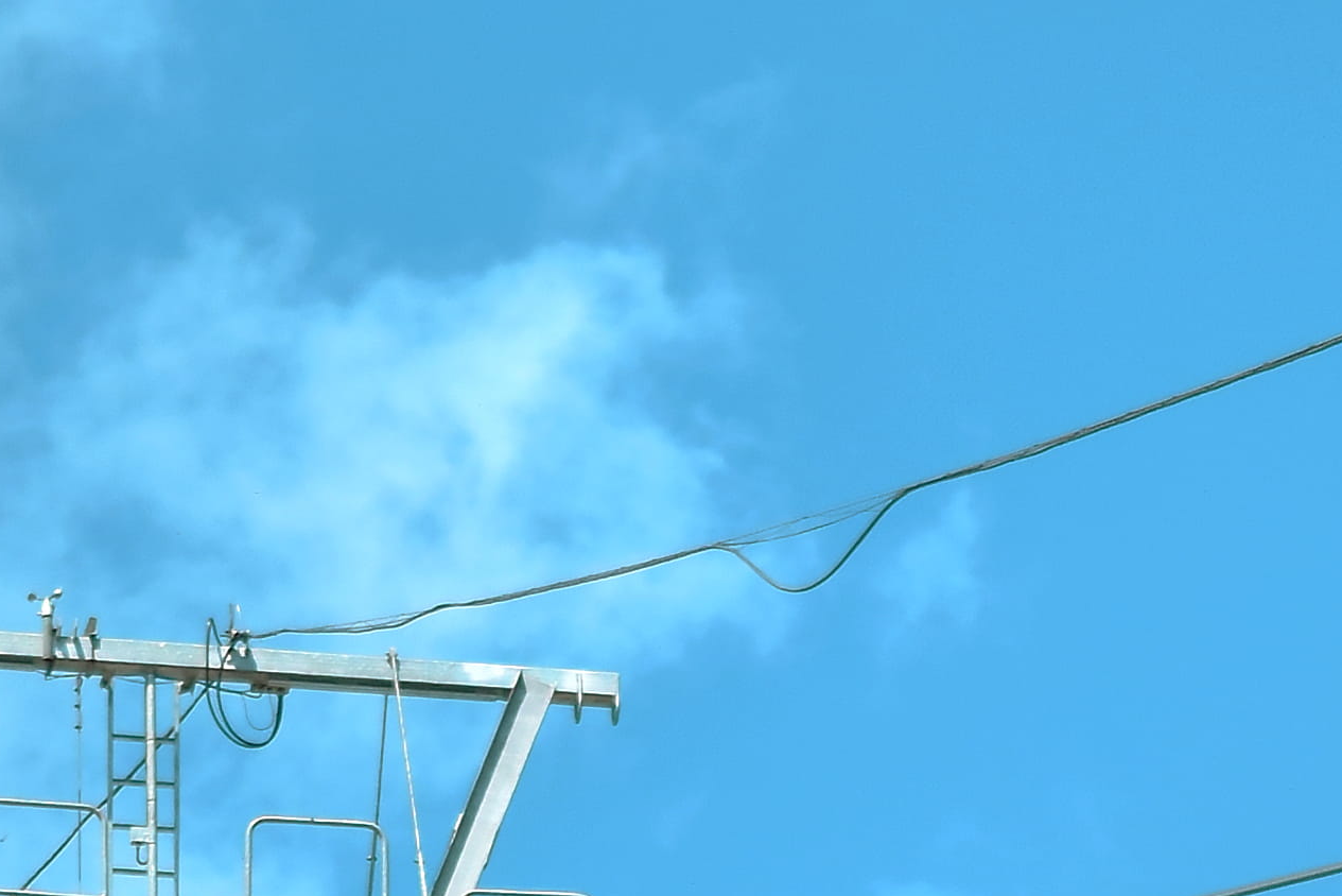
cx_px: 1217
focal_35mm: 380
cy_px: 1954
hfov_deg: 5.4
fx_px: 14179
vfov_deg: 3.6
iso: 200
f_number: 5.6
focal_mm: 55
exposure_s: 1/800
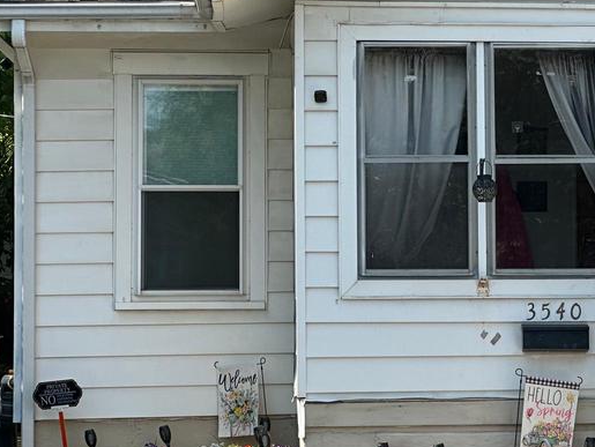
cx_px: 558
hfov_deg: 12.8
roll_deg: +0.0
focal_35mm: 153
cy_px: 186
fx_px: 2632
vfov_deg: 9.7
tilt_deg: +5.4
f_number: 2.8
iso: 32
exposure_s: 1/355
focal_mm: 9
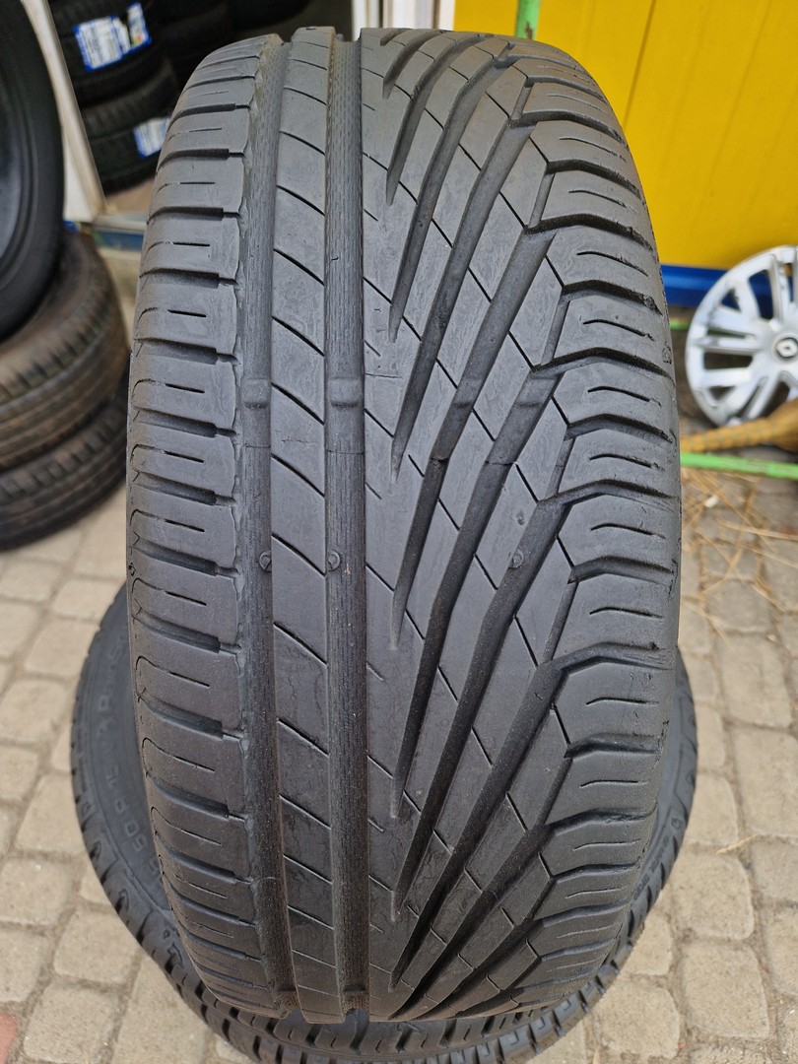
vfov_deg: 73.9
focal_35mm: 23
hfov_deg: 58.9
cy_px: 532
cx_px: 399
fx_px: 707
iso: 50
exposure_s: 1/207
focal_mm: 5.4
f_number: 1.8
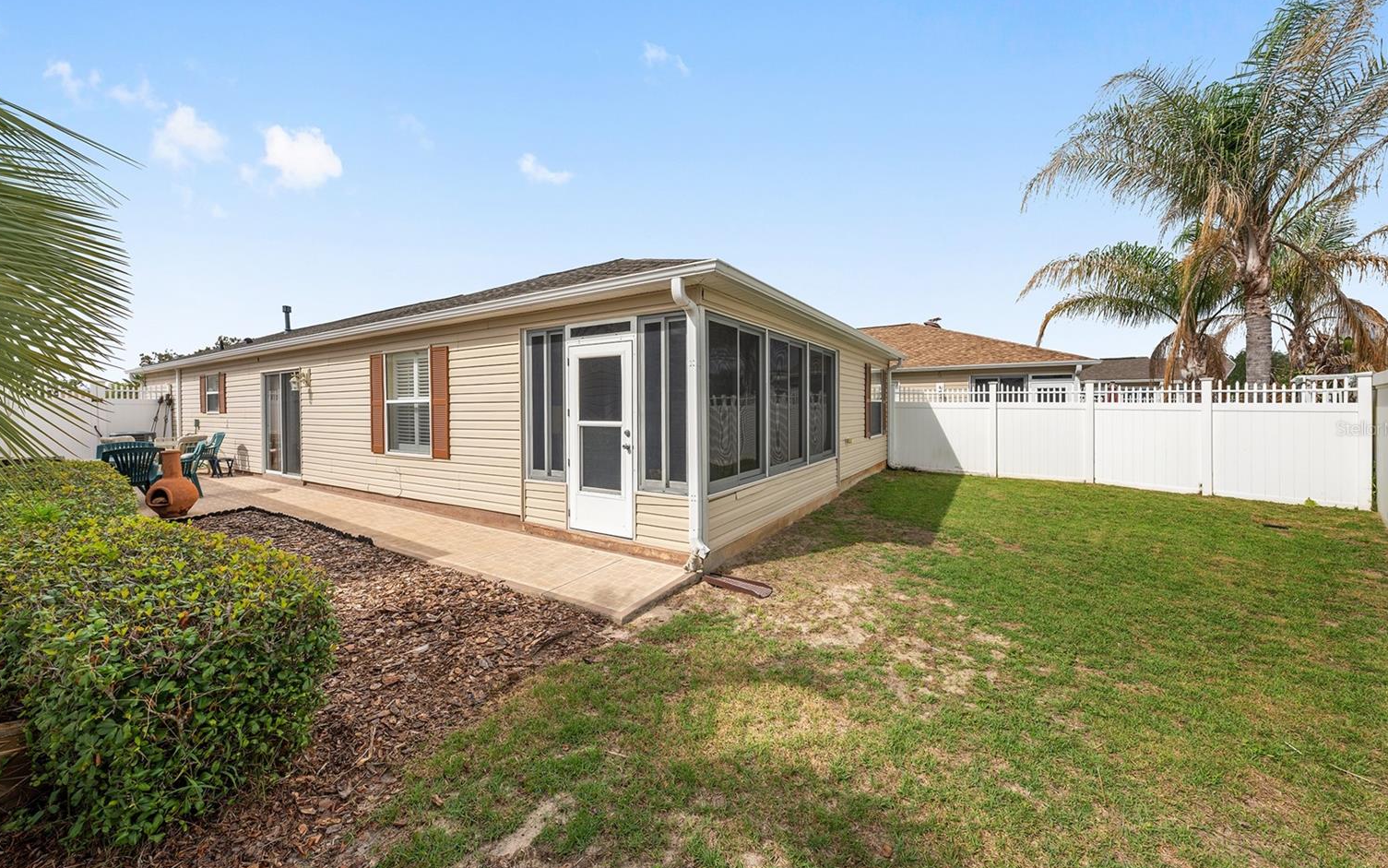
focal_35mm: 13
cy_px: 428
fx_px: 492
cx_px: 681
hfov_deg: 109.3
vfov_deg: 82.8
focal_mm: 12
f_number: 8
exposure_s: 1/320
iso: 100
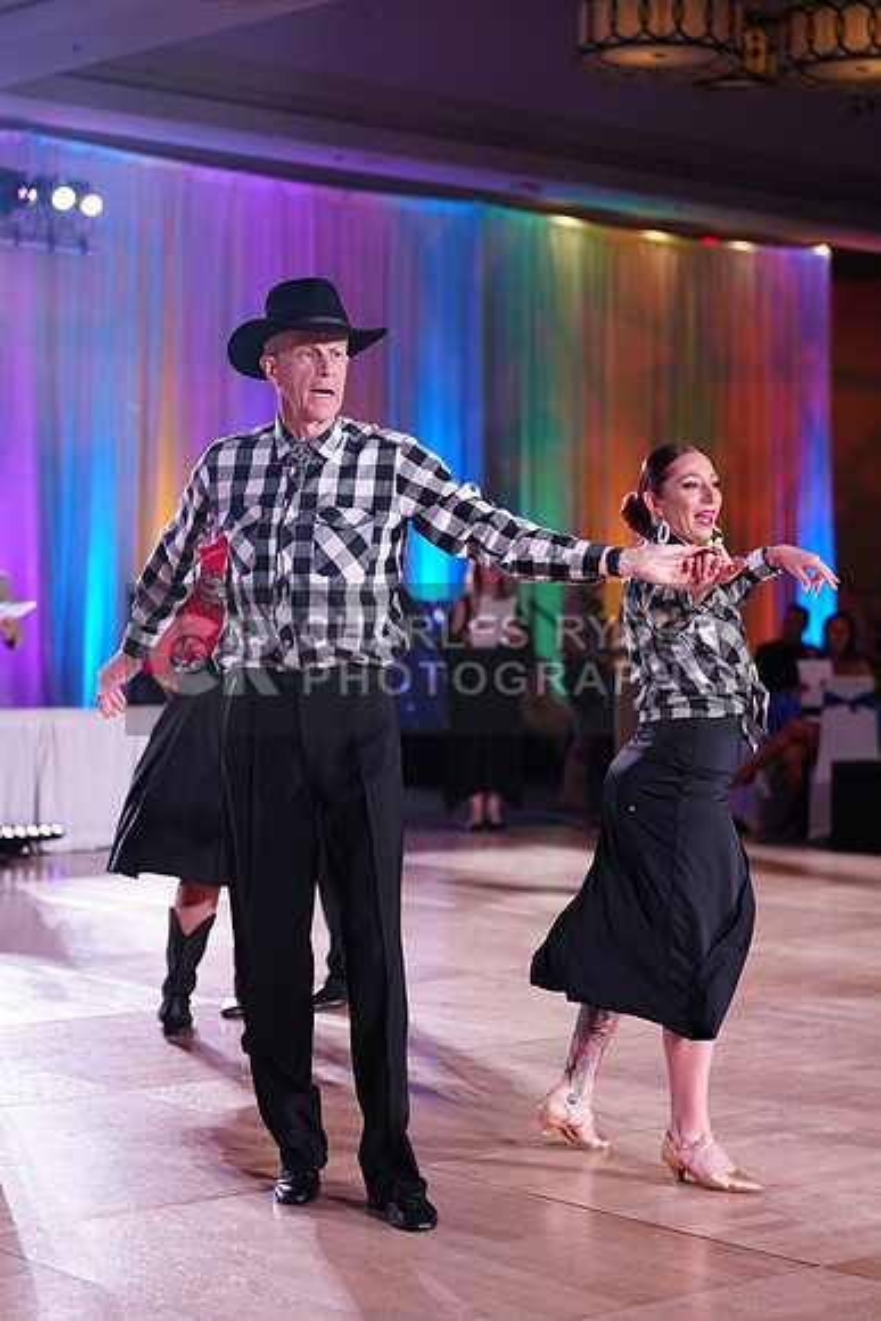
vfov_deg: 28.8
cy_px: 660
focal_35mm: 70
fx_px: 2568
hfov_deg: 19.5
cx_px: 440
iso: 1600
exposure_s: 1/400
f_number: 2.8
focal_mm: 70
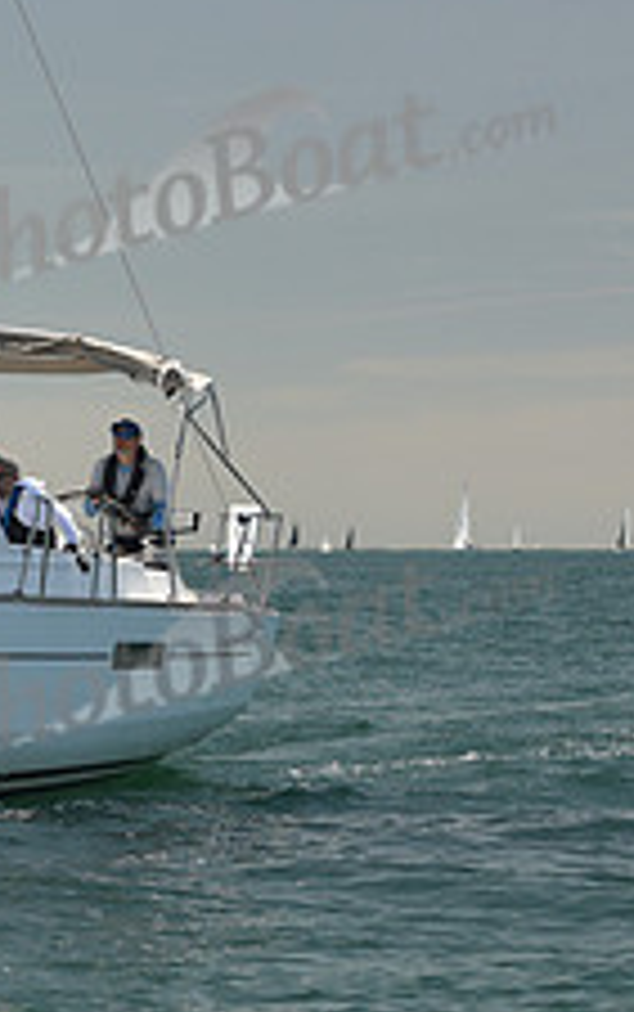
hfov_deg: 7.0
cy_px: 479
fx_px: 5077
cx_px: -306
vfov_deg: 11.4
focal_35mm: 184
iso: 250
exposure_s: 1/800
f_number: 5
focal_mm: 70
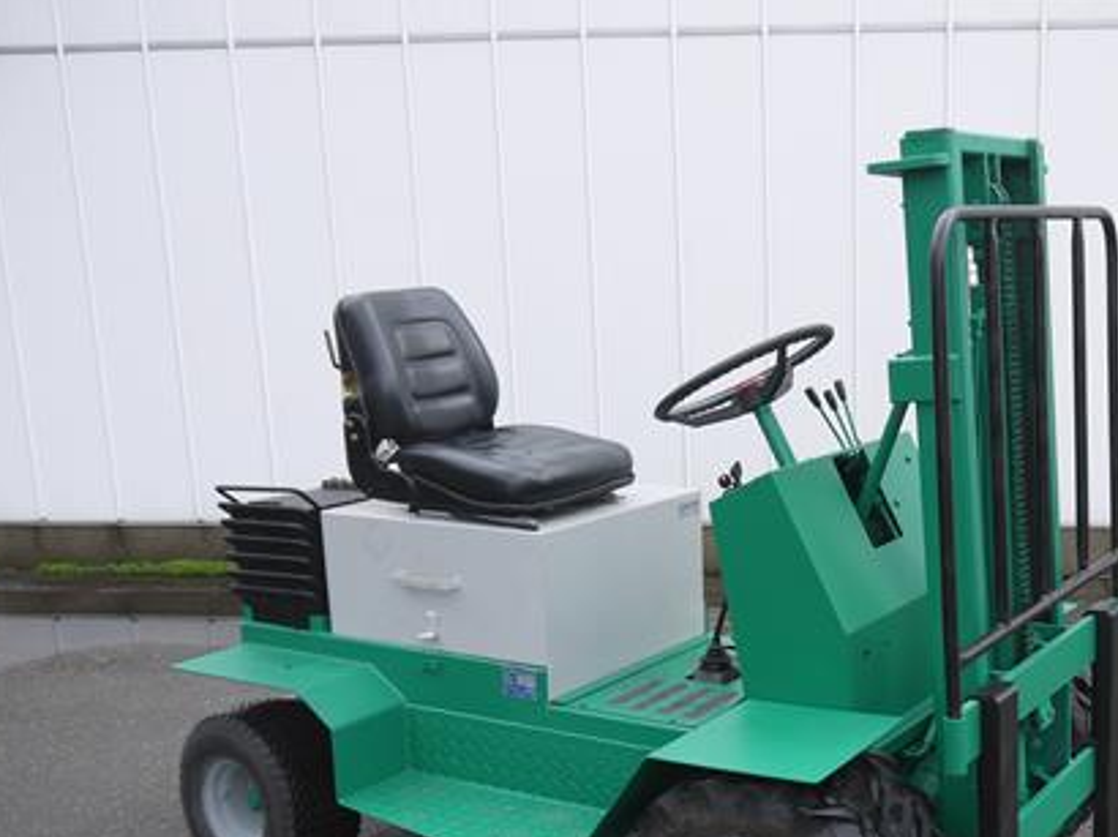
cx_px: 794
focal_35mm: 50
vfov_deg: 28.6
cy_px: 633
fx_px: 1614
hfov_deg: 37.6
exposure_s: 1/125
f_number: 4.5
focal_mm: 16
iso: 100
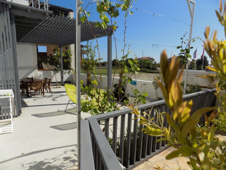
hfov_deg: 73.9
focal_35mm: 23
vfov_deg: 58.9
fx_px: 150
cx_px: 113
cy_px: 85
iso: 80
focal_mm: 4
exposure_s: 1/160
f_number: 9.9
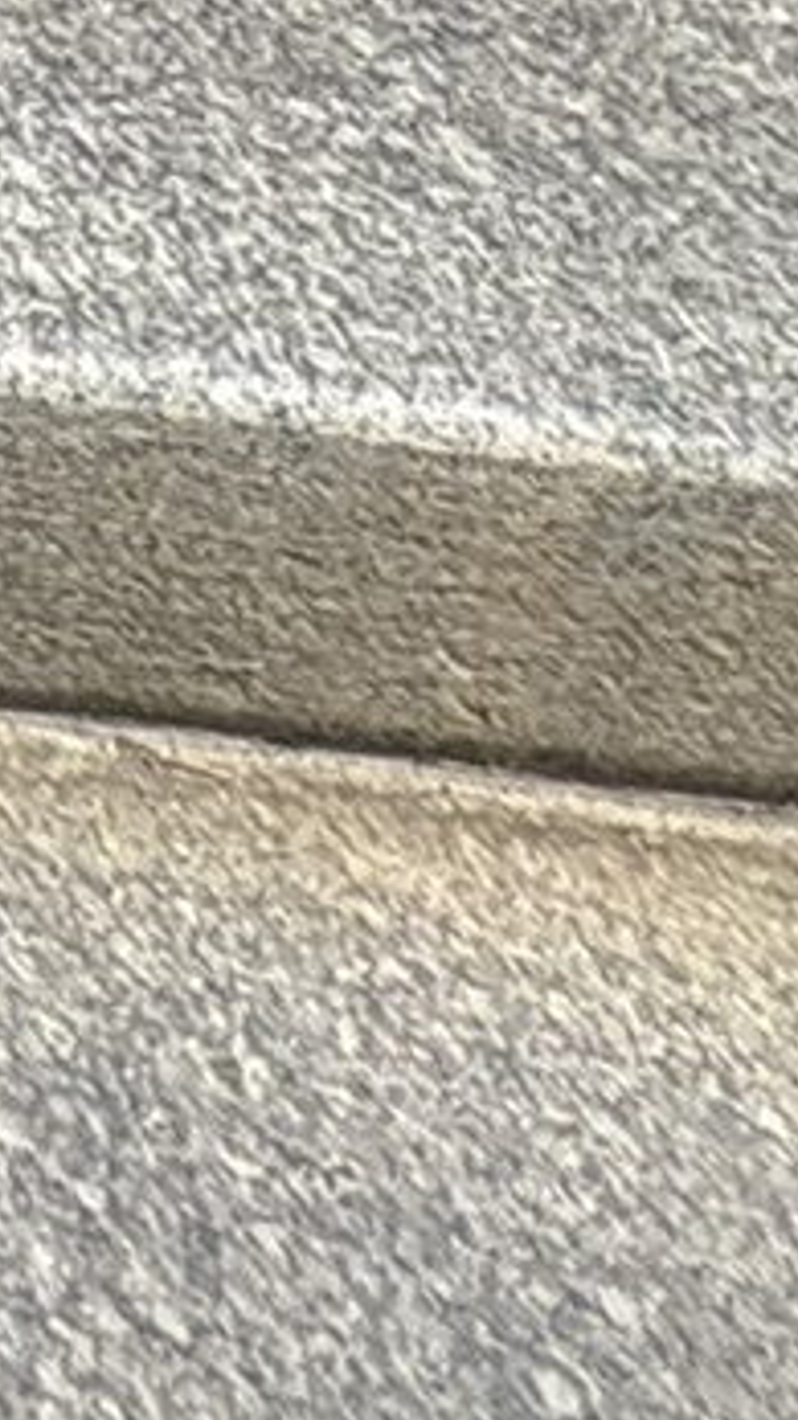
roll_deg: -3.8
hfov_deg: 8.6
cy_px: -2107
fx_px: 3388
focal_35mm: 90
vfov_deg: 14.3
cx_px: -2148
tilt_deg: -14.4
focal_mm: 2.22
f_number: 2.2
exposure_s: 1/2494
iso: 50
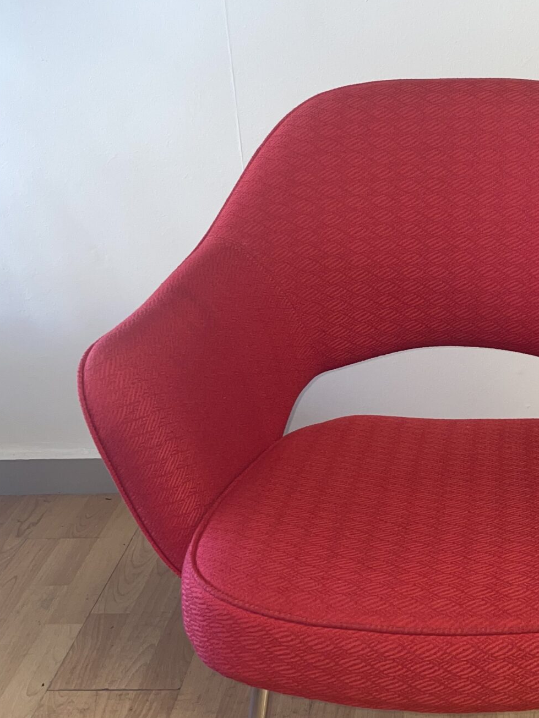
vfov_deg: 37.4
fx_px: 1059
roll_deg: +3.0
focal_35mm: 51
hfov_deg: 28.0
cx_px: 433
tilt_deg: -20.6
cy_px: 302
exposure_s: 1/29
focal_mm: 4.2
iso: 32
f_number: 1.6
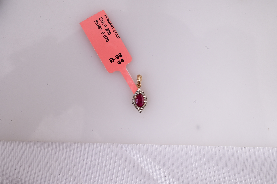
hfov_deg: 28.9
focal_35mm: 70
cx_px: 138
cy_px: 92
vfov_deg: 19.4
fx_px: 538
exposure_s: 1/125
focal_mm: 70
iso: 1000
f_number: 20
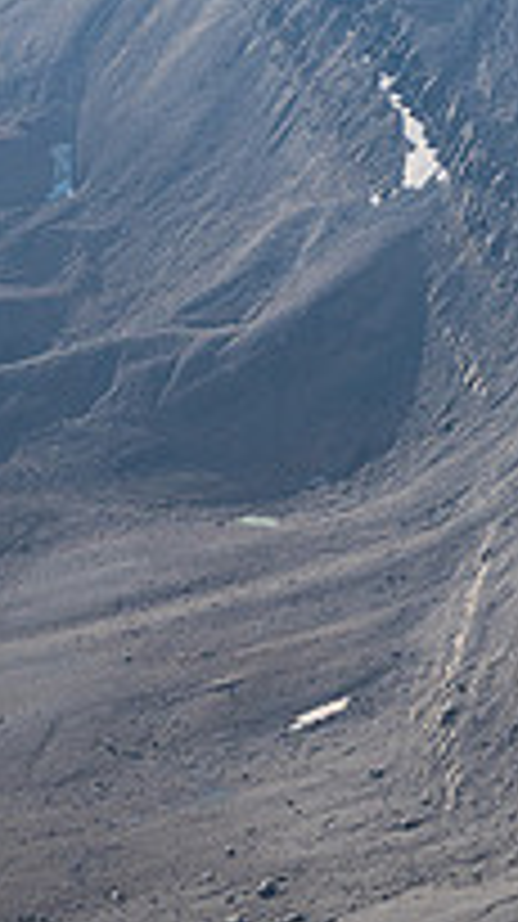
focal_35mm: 153
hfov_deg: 7.8
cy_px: 612
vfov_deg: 14.0
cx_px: 712
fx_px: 3744
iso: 200
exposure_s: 1/500
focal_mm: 32
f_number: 8
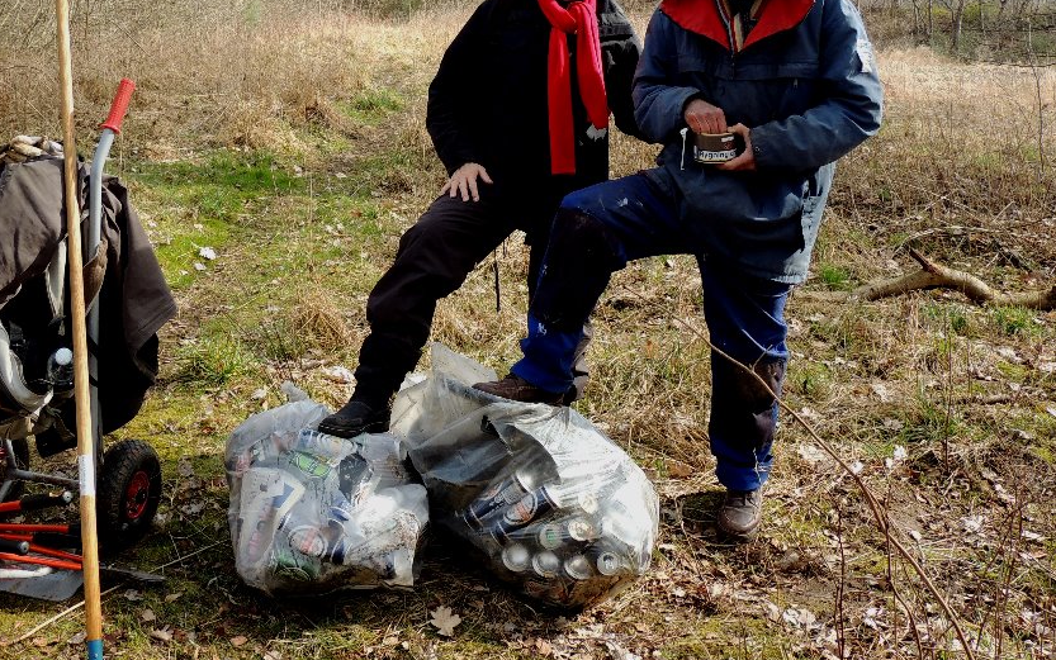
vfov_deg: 30.3
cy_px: 205
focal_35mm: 42
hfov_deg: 46.9
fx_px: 1209
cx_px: 427
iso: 100
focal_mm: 5.8
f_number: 3.2
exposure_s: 1/250
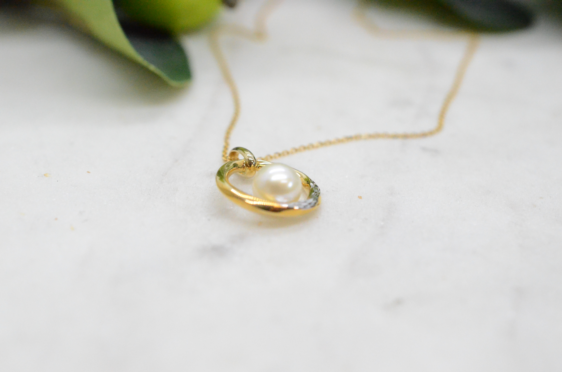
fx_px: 935
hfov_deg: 33.5
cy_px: 186
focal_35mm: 60
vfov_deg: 22.5
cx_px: 281
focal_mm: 40
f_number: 6.3
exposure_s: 1/2500
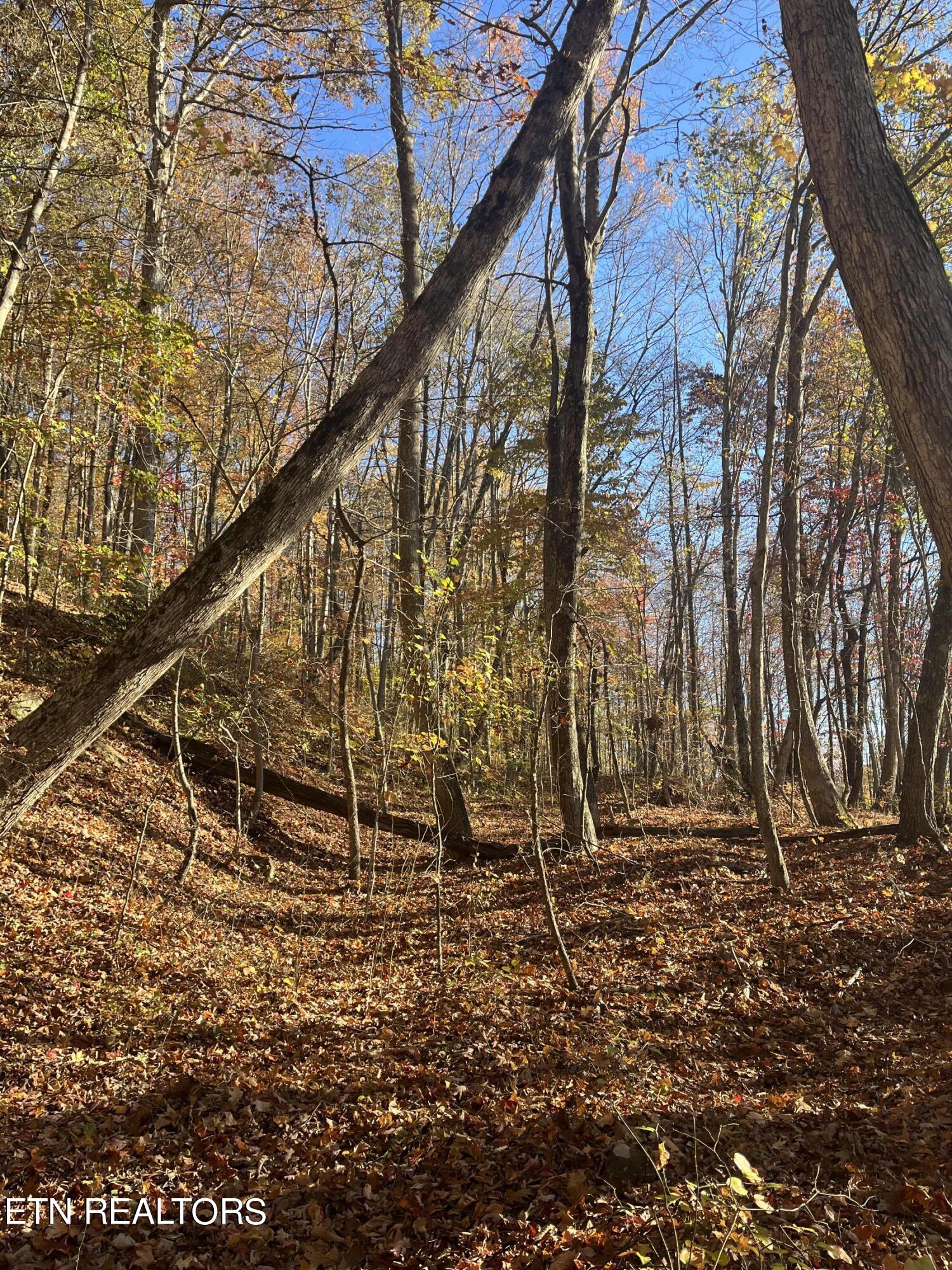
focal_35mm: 26
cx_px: 476
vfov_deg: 67.3
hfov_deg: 53.1
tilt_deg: +15.8
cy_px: 635
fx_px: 953
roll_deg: +5.7
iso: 50
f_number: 1.6
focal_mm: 5.1
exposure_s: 1/513
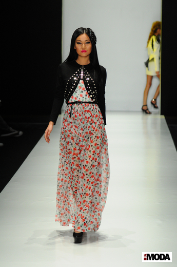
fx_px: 1165
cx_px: 88
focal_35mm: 158
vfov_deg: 13.1
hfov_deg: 8.7
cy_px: 134
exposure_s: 1/320
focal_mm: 105
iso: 1600
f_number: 4
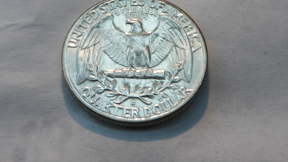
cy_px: 53
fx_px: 504
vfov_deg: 18.2
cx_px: 138
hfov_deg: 31.9
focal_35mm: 66
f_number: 4.9
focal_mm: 7.6
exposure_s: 1/25
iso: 200
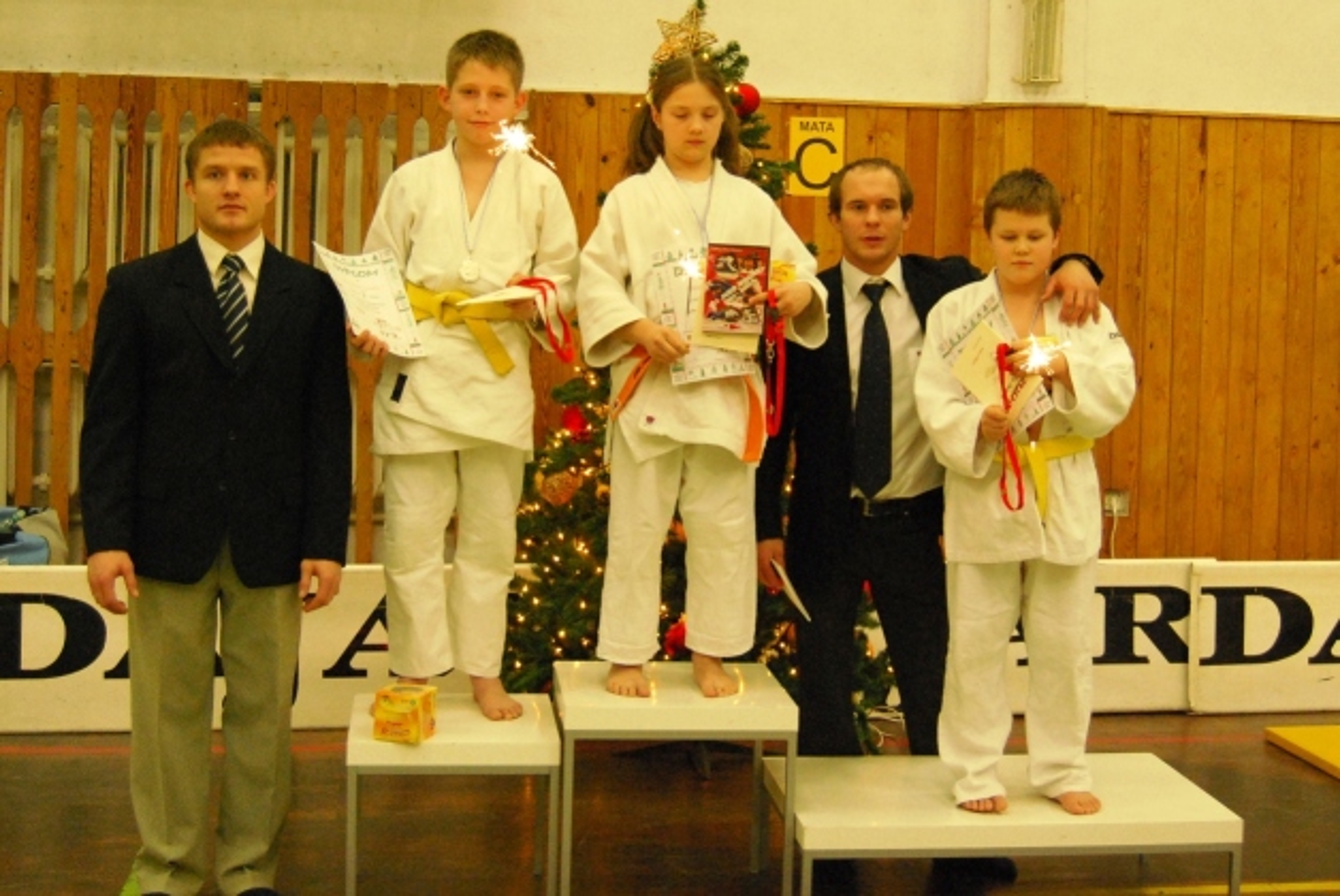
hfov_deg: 55.1
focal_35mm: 34
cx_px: 670
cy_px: 448
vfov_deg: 38.4
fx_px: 1285
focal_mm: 23
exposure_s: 1/60
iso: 1600
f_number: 3.8
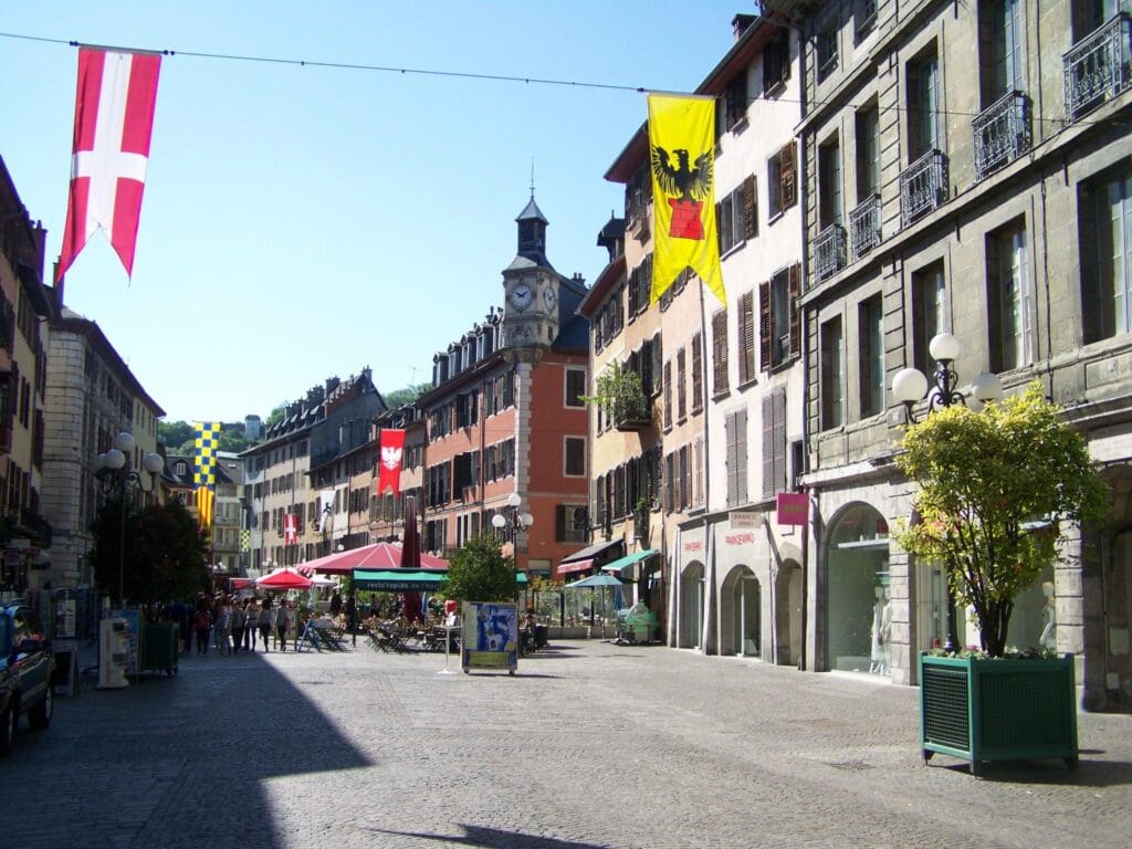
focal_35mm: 38
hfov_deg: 49.0
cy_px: 424
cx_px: 566
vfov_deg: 37.7
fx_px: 1243
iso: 80
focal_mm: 6.3
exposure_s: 1/640
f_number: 4
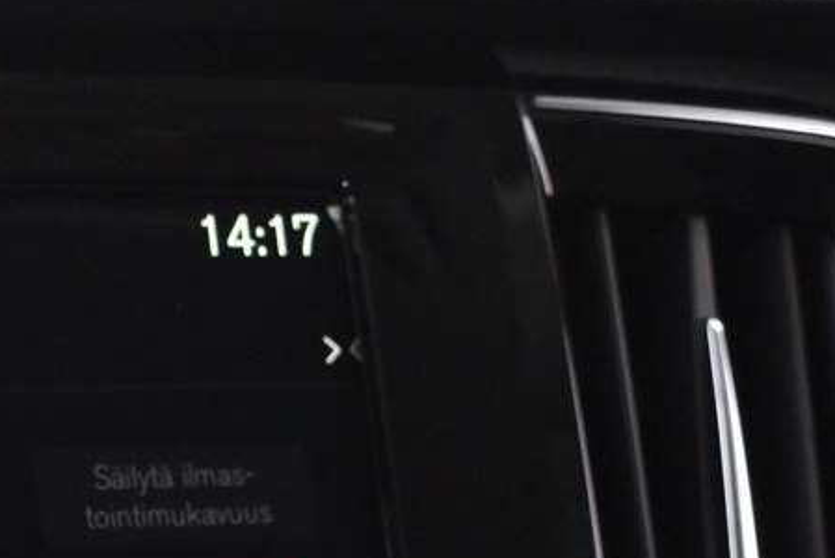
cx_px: -210
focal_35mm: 157
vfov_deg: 8.5
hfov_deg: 12.7
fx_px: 3639
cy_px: 936
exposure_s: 1/20
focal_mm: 29
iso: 3200
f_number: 4.2
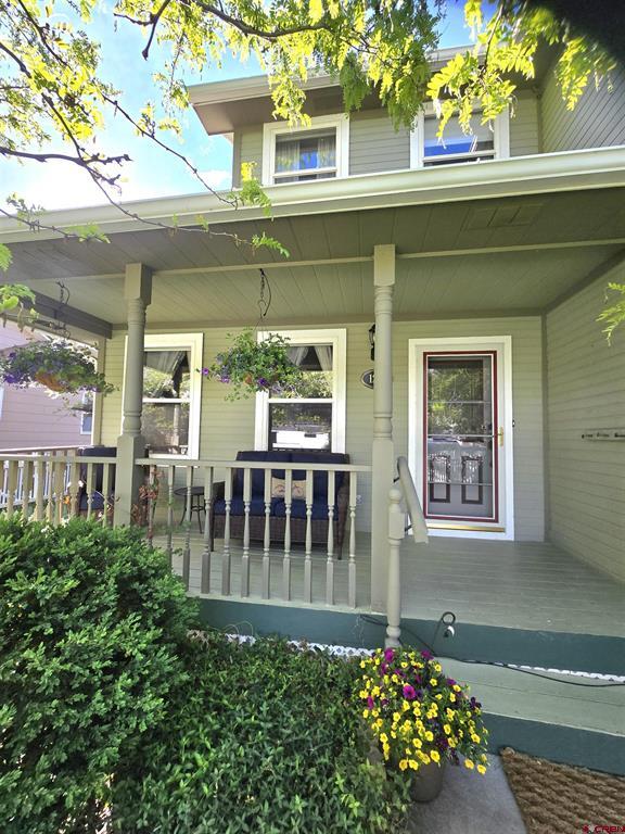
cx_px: 312
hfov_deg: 89.9
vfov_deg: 106.2
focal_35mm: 13
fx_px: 313
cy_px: 417
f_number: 2.2
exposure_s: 1/333
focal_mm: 2.2
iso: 50
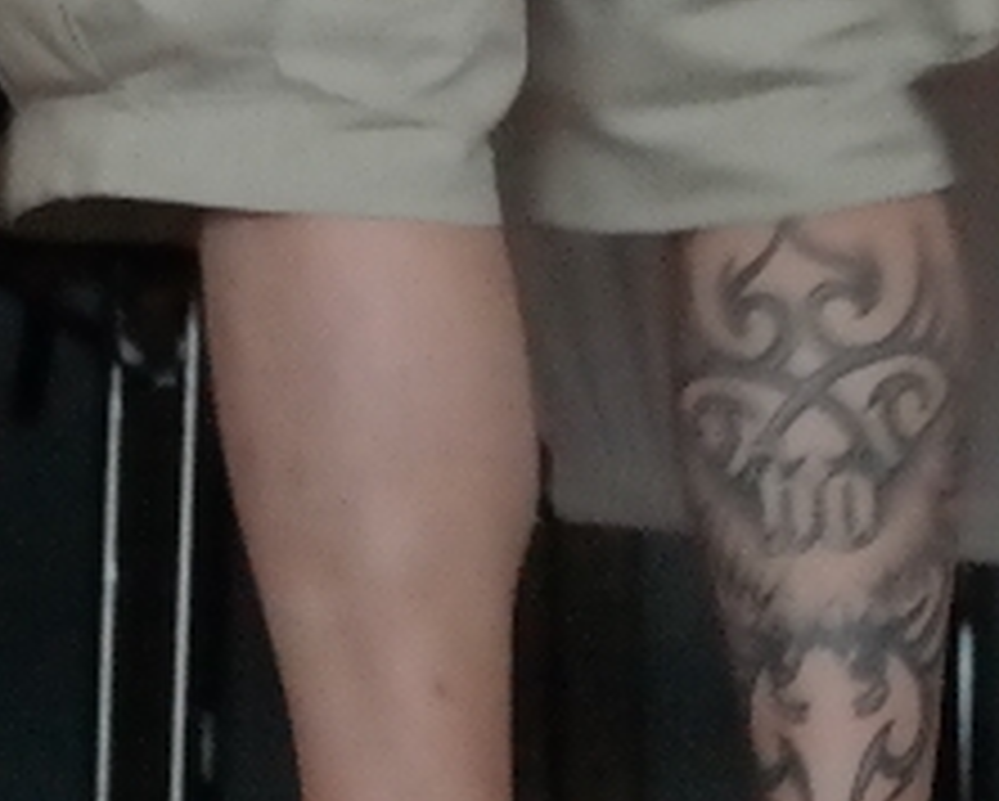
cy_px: -999
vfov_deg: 2.0
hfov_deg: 2.5
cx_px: -1094
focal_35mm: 777
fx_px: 22993
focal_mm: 75
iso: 3200
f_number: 4.5
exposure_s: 1/20
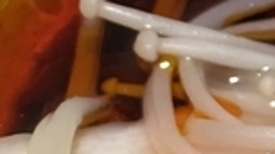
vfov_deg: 5.7
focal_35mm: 212
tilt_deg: -46.9
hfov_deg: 9.8
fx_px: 1546
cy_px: 104
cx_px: 444
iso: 32
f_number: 2.2
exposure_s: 1/30
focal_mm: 4.15
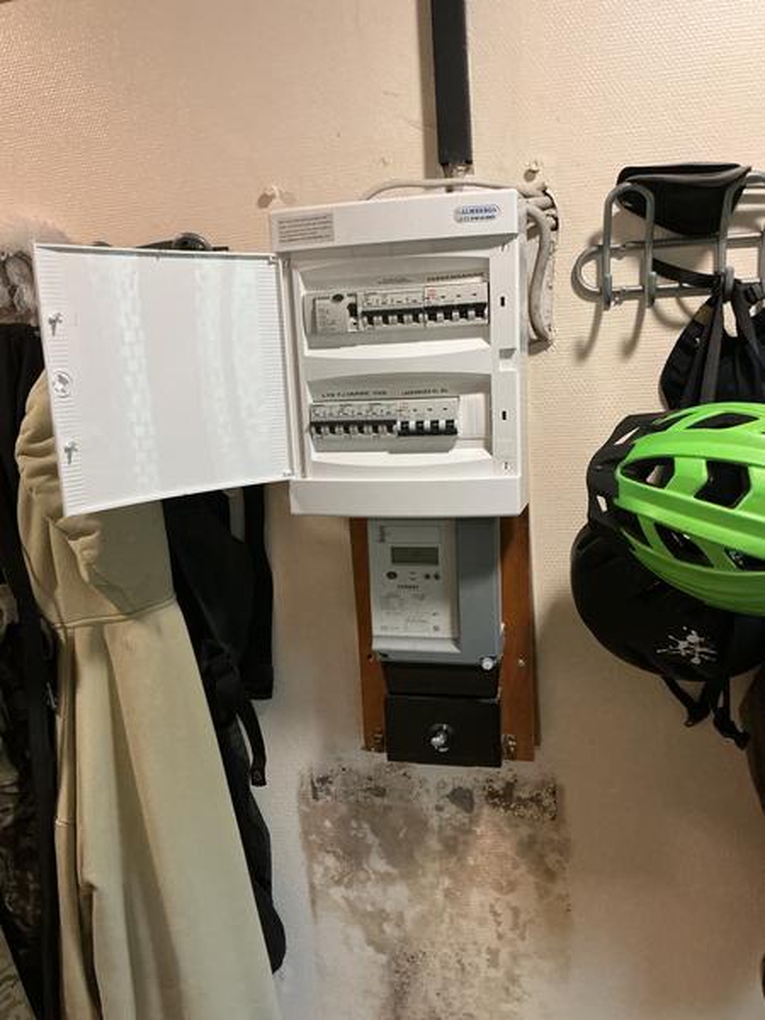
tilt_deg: -11.1
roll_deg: +2.4
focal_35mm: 29
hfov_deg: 48.2
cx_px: 382
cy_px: 510
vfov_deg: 61.7
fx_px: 855
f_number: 1.8
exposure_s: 1/60
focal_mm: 3
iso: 250
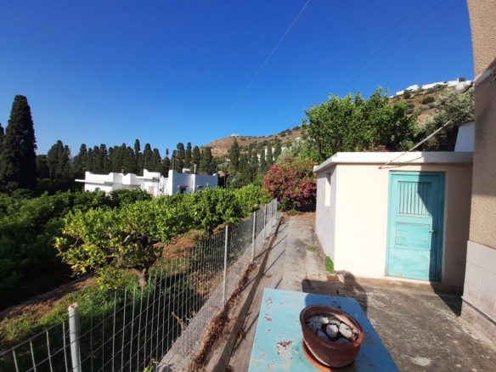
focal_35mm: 13
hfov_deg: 106.2
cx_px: 248
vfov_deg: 89.9
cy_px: 186
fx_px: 186
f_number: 2.2
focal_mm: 1.42
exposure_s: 1/1333
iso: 40
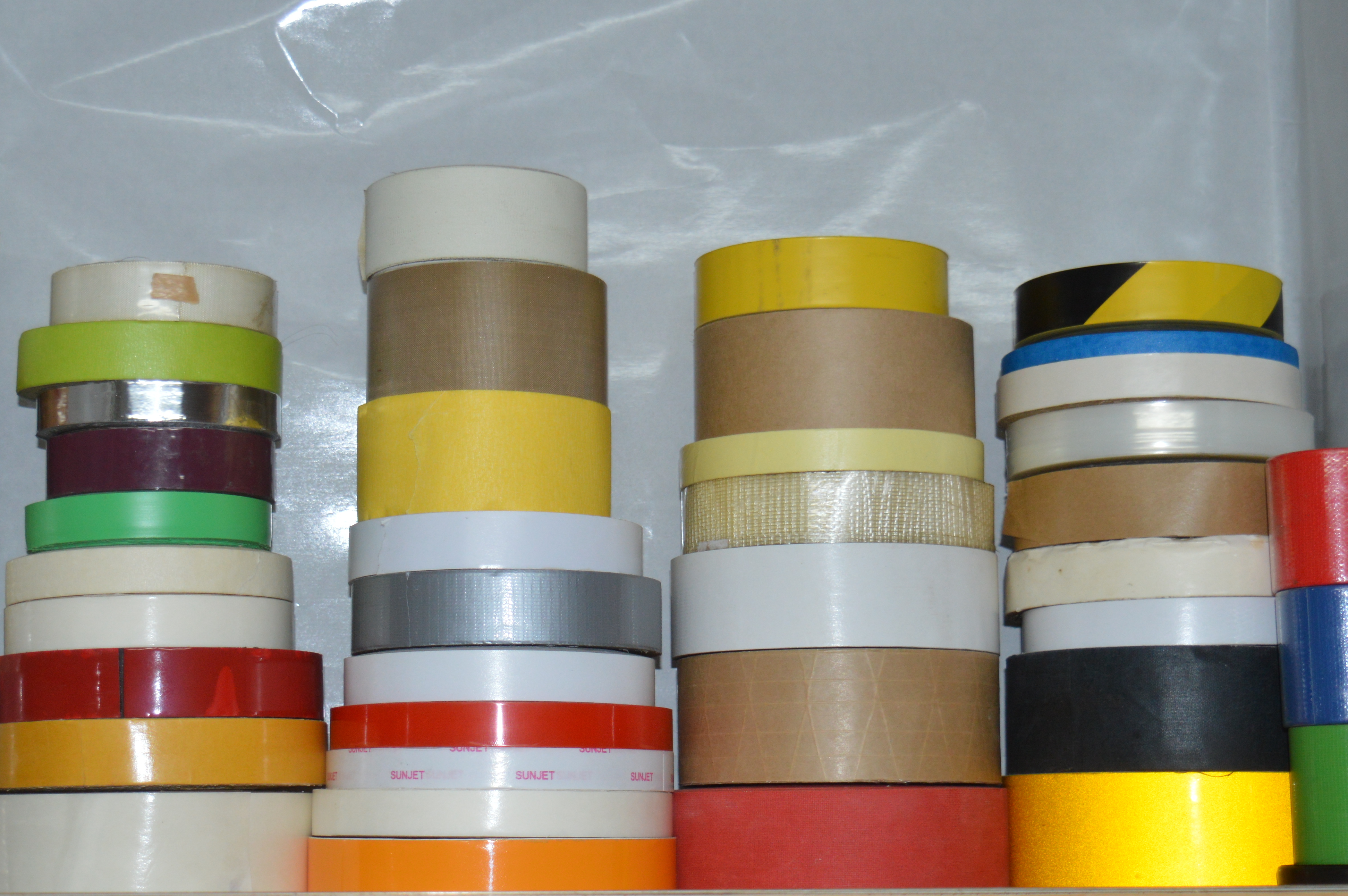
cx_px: 516
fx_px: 2731
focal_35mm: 73
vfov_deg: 18.6
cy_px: 453
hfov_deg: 27.6
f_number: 4.5
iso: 500
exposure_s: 1/60
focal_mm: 34
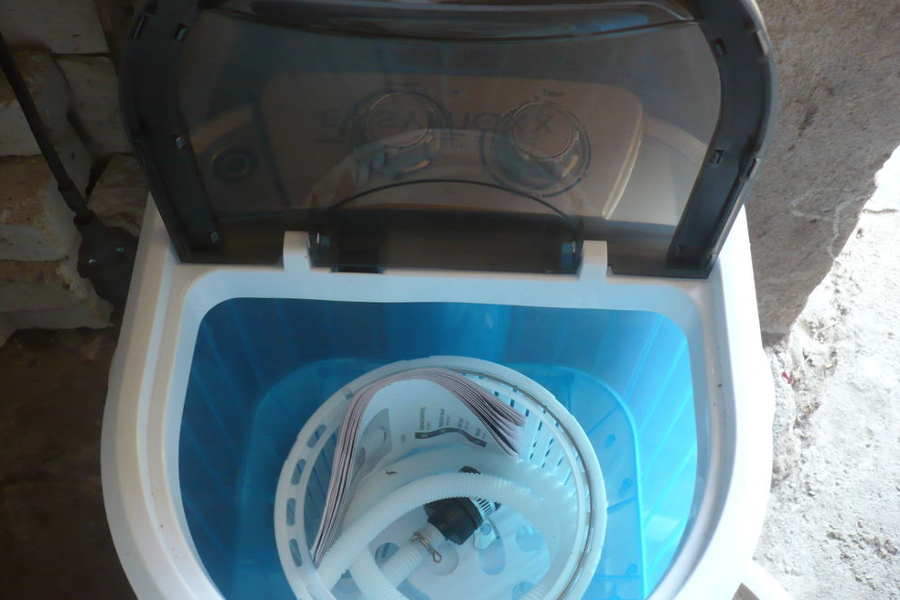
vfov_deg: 35.9
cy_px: 311
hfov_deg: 51.9
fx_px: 925
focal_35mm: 37
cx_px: 454
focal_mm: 5.8
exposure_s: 1/30
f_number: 2.8
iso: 200
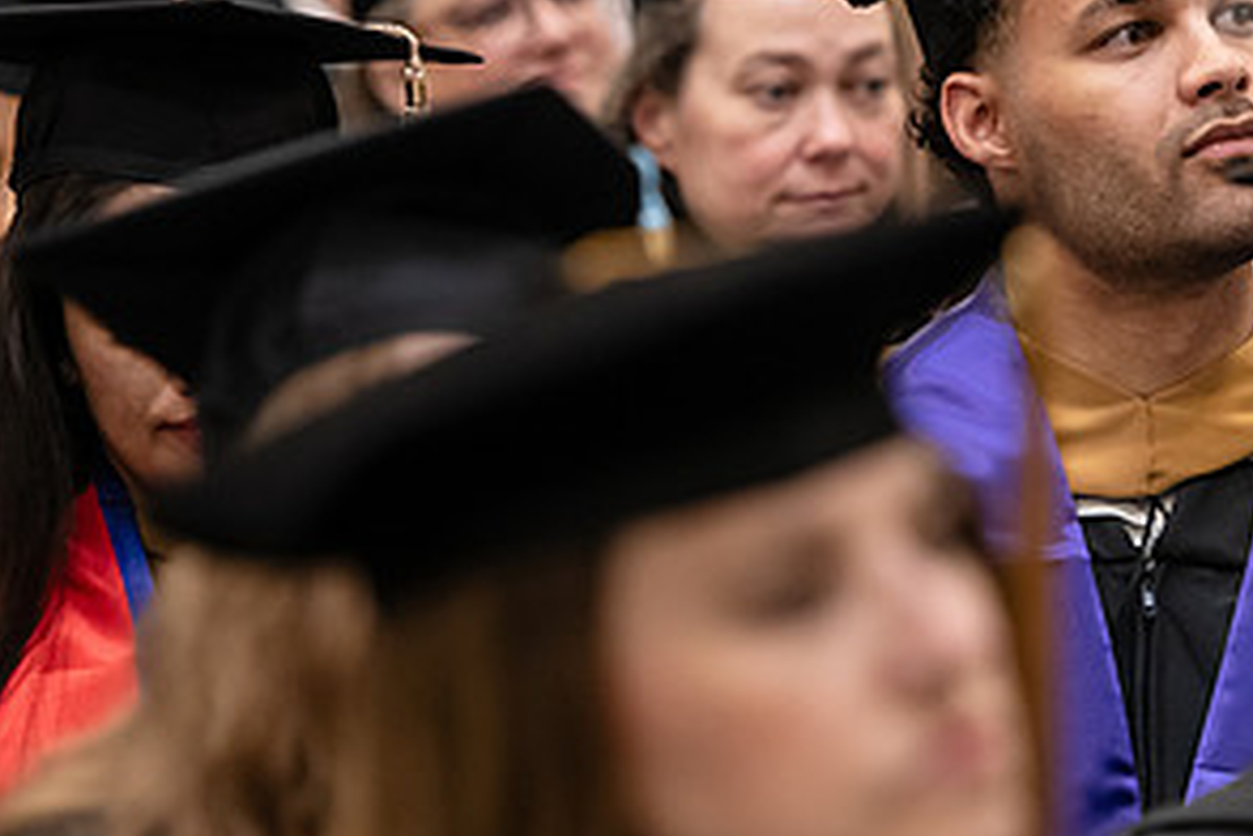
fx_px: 9606
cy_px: 198
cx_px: 1061
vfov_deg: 5.0
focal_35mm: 276
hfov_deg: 7.4
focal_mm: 140
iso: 2500
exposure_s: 1/200
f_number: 3.2
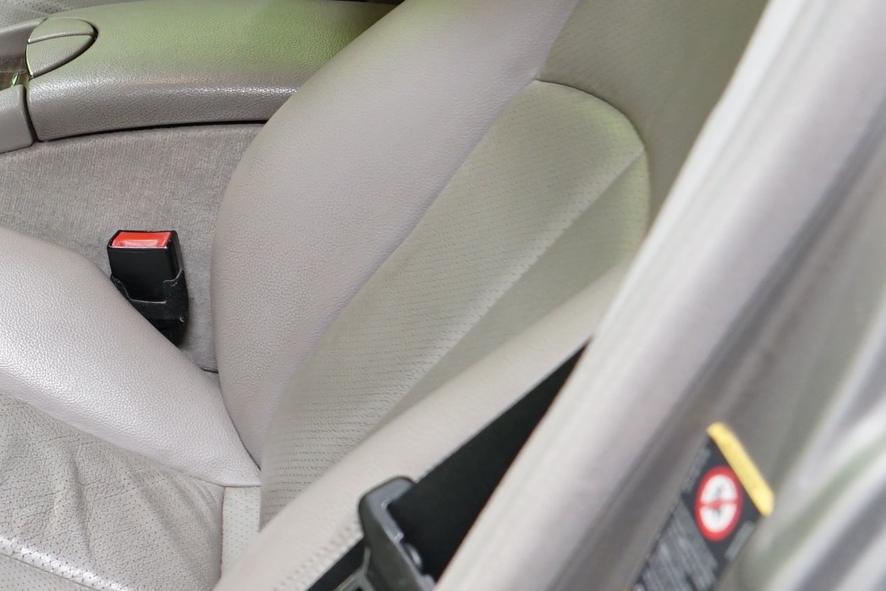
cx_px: -214
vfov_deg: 18.6
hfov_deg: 24.7
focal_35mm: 73
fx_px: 1797
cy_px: 176
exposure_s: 1/30
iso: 800
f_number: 5
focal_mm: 24
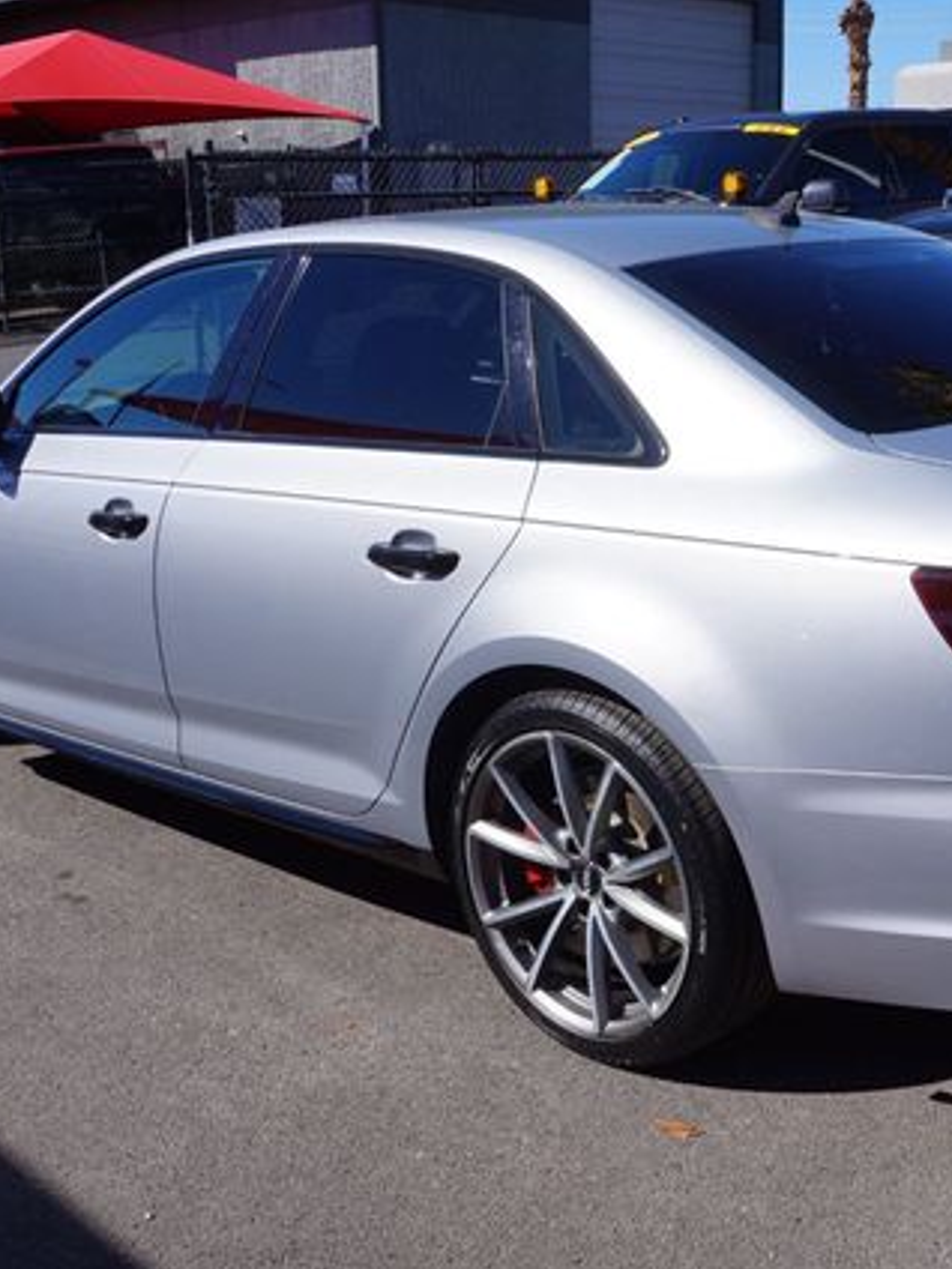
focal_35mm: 46
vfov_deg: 41.5
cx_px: 635
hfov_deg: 31.4
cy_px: 634
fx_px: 1677
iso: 100
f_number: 14
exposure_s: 1/125
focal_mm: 21
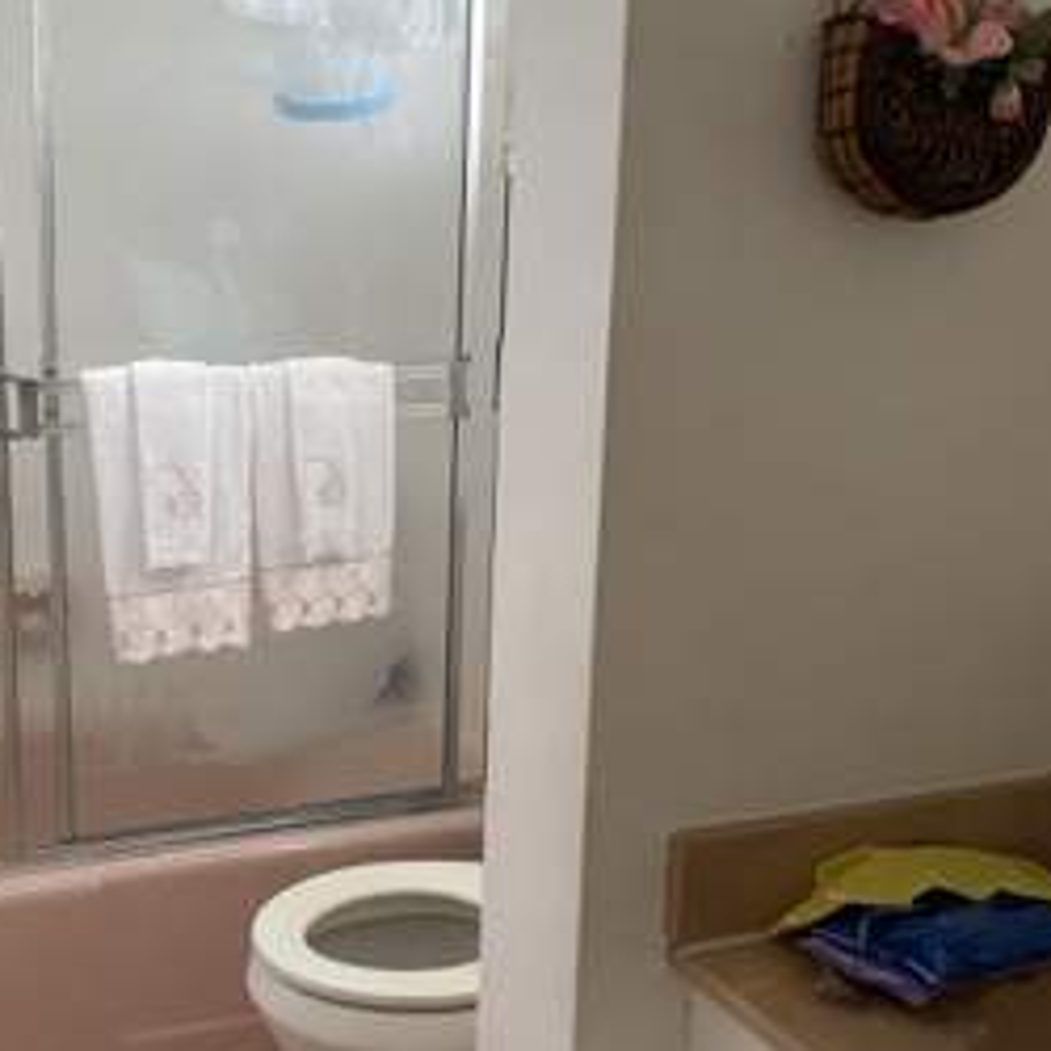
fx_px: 1511
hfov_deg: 37.7
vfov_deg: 38.3
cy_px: 544
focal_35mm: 44
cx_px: 307
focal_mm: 4.25
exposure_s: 1/60
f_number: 1.8
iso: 500
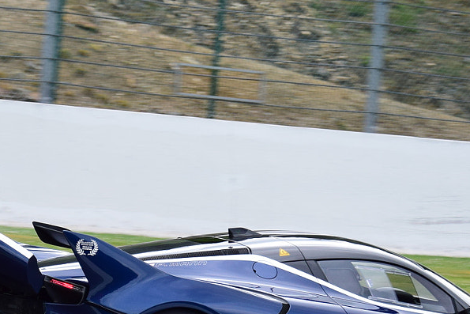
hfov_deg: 8.8
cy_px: 299
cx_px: 239
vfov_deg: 5.9
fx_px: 3056
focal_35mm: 234
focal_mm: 58
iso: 400
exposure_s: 1/800
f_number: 5.6
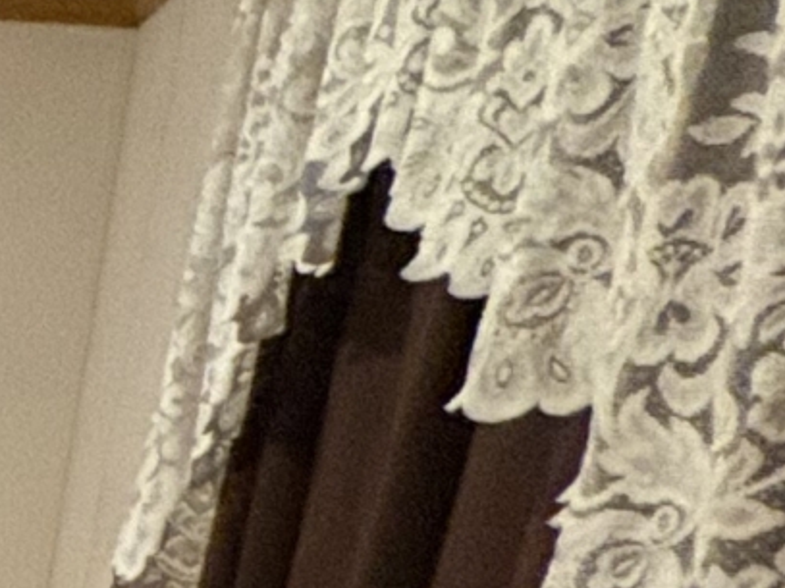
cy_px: 760
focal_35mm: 88
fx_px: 1995
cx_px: -1599
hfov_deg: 11.4
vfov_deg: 15.9
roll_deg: -0.8
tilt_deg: -8.1
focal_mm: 2.22
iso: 400
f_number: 2.2
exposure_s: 1/60
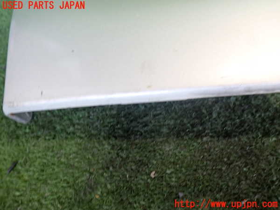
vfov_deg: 46.8
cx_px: 140
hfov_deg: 60.0
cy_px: 105
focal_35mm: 30
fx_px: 243
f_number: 2.3
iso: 200
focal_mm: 5.4
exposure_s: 1/30
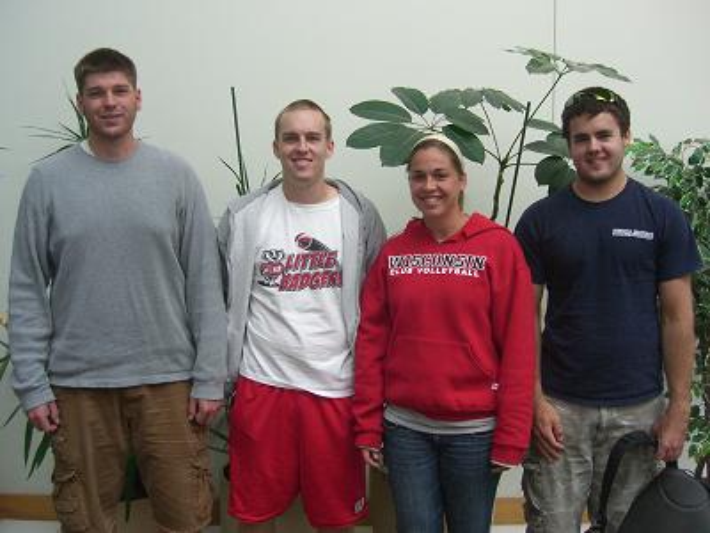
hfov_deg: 49.0
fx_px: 779
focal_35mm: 38
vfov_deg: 37.7
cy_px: 266
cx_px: 355
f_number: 2.8
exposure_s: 1/80
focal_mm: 7.9
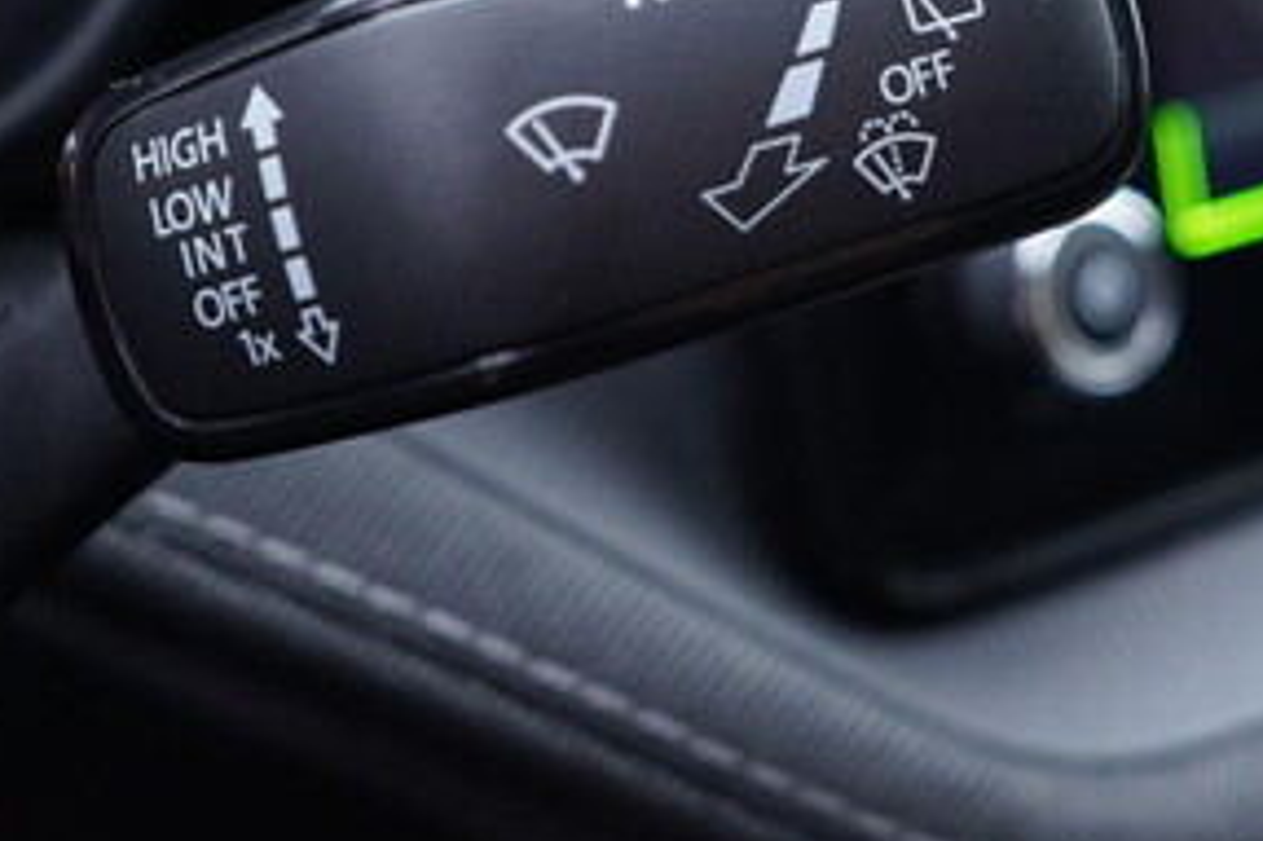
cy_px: 125
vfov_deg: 19.4
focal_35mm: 69
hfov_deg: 29.2
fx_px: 2419
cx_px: 757
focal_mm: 24
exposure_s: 1/40
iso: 400
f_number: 2.8
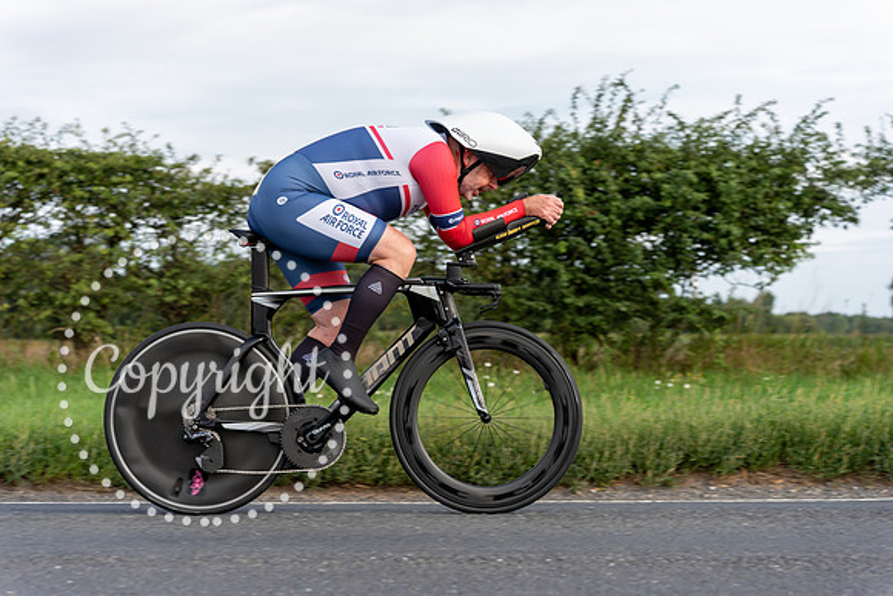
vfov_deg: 18.7
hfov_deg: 27.7
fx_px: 1811
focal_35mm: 73
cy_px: 298
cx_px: 446
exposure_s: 1/640
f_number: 4
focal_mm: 73
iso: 160
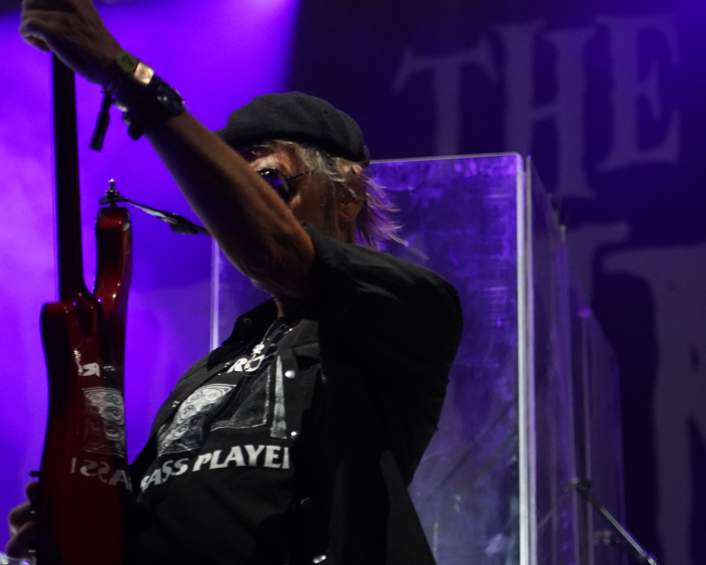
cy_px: 292
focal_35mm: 164
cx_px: 304
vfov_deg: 9.4
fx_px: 3427
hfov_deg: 11.8
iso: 6400
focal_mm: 105
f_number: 4
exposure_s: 1/160
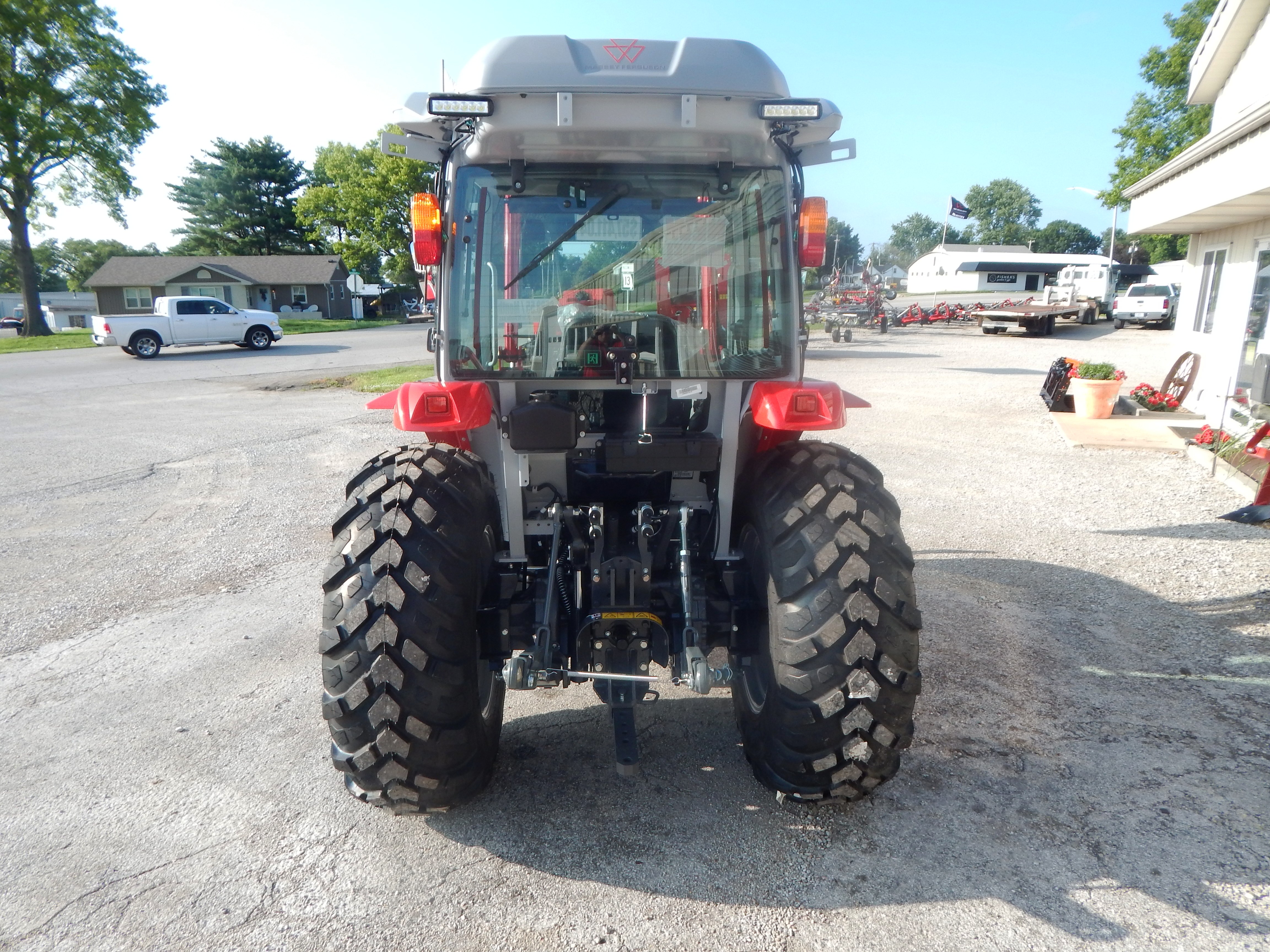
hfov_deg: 76.4
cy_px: 476
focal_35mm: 22
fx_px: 807
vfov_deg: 61.1
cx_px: 635
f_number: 3
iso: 125
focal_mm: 4
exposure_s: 1/640
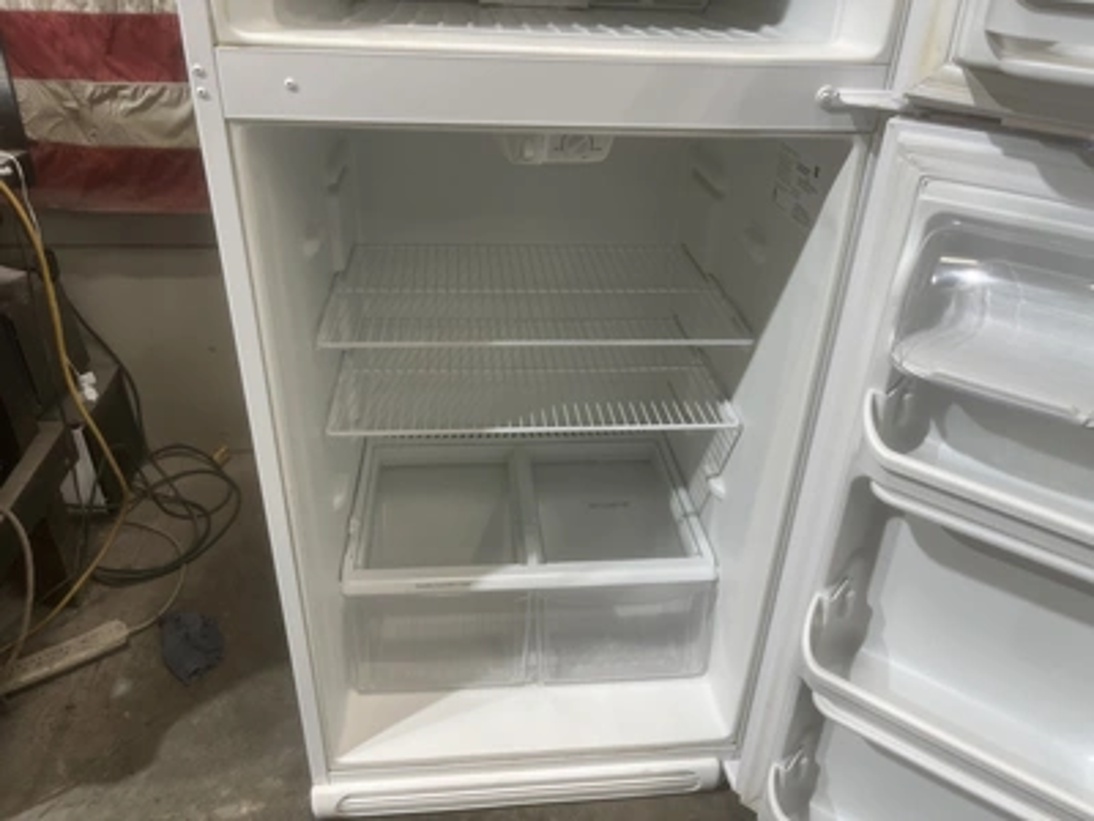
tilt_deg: -30.6
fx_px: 822
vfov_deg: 53.1
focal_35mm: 26
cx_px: 547
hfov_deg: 67.3
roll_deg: -1.7
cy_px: 410
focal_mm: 5.1
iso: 64
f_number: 1.6
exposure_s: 1/60
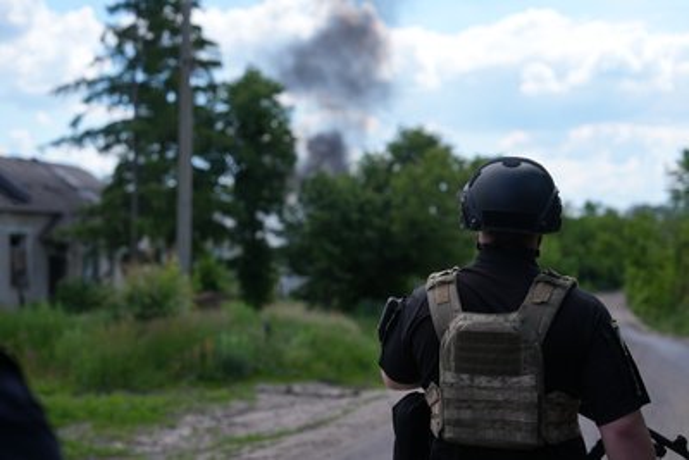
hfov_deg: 30.9
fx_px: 1244
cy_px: 230
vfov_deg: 20.9
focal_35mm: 65
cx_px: 344
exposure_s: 1/1250
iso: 100
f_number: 2.8
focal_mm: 65
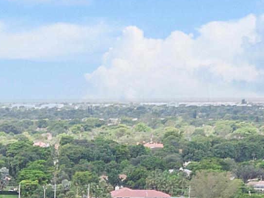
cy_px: 347
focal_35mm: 127
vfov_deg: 11.0
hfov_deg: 14.7
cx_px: -108
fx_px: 968
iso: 100
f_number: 2.8
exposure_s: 1/800
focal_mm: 4.39
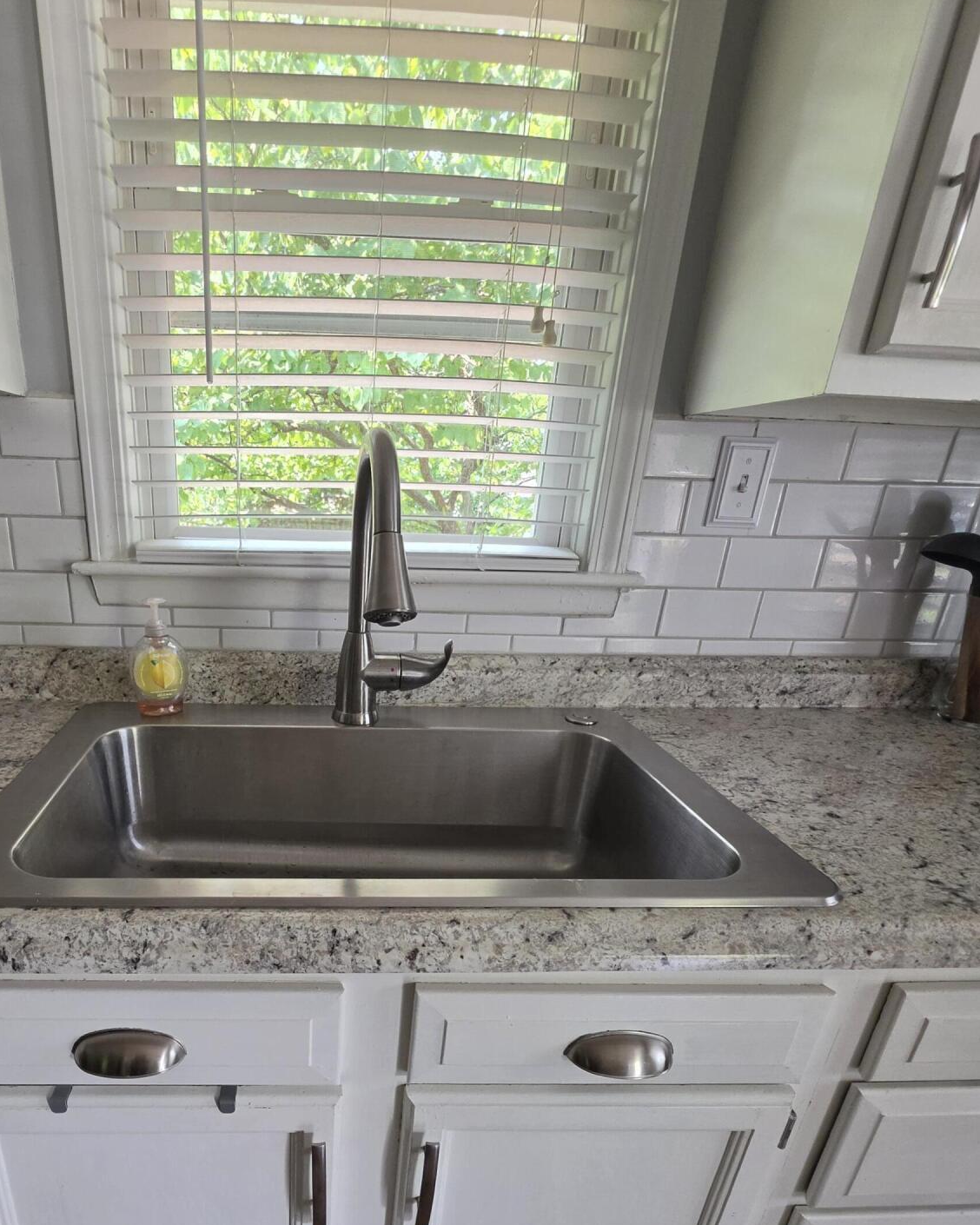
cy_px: 785
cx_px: 329
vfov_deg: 84.2
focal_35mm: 18
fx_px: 653
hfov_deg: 71.7
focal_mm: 2.2
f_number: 1.9
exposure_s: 1/120
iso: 125
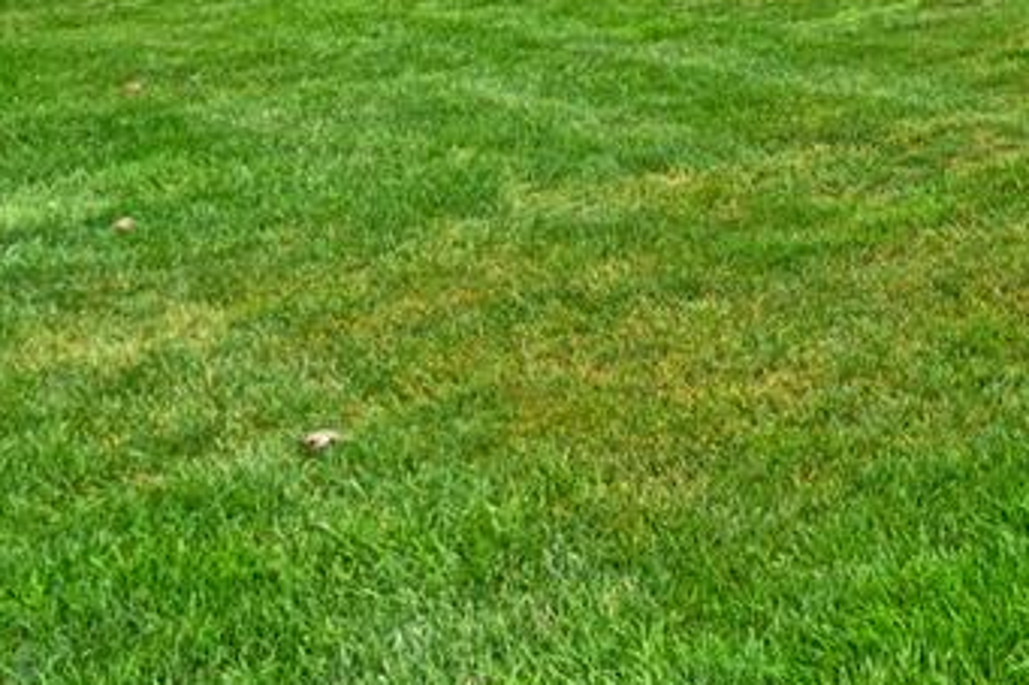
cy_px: -226
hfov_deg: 31.5
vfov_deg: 25.3
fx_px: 1286
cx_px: 1391
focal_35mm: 45
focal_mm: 10
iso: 500
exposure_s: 1/50
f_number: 16
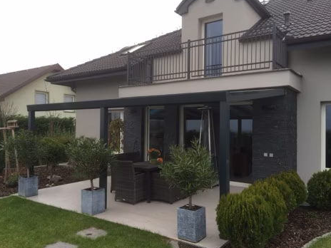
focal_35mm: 30
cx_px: 163
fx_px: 287
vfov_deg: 46.8
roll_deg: -0.5
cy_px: 124
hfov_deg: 60.0
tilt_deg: -0.5
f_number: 2.2
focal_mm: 4.15
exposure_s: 1/127
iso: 32
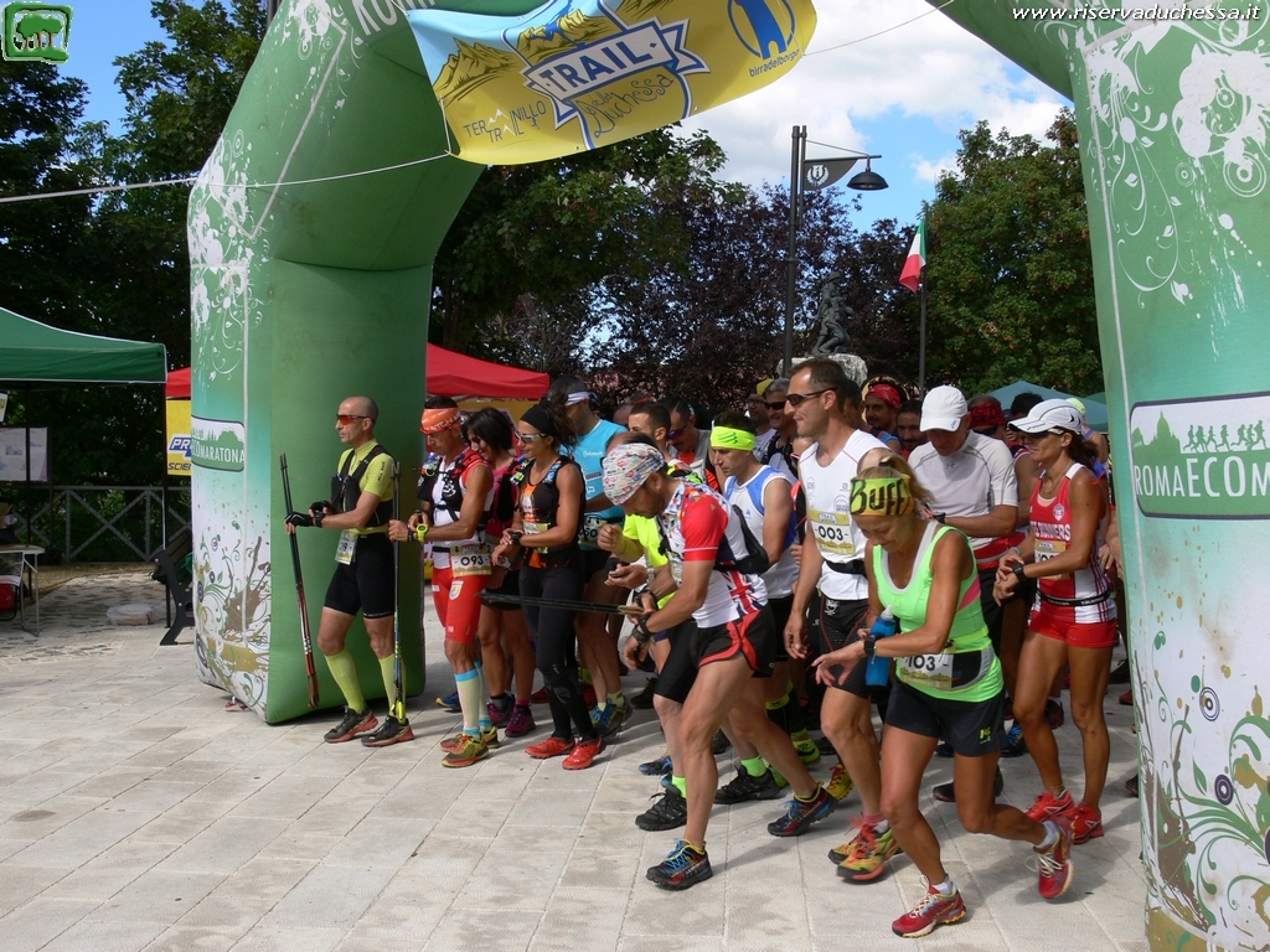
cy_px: 476
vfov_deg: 40.7
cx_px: 635
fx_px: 1284
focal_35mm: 35
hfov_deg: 52.6
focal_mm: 7.4
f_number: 5.6
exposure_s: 1/200
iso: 80
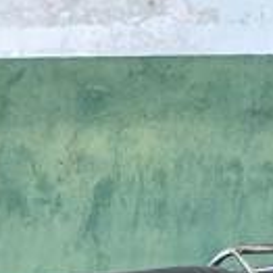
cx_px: -223
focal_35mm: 112
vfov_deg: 15.0
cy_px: 331
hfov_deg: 13.8
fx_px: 999
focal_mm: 3.98
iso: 25
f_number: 1.8
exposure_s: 1/120
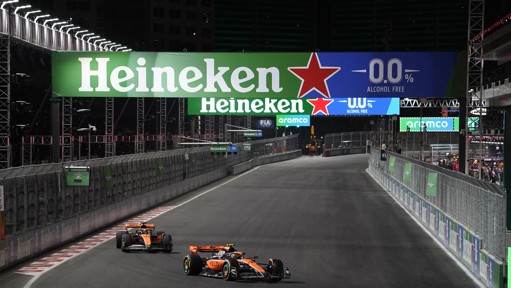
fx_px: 2873
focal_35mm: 212
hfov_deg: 10.2
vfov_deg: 5.7
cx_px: 256
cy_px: 153
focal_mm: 202
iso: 3200
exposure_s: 1/640
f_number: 5.6
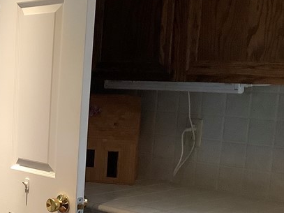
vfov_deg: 18.7
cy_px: 168
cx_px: -71
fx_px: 640
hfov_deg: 22.7
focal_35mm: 78
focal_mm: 3.3
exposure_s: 1/60
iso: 160
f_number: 2.4
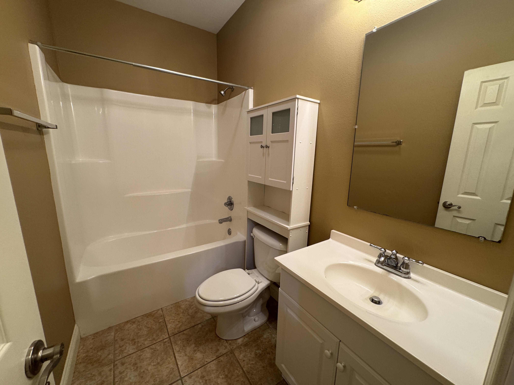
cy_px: 192
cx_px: 257
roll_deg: -1.4
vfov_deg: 85.7
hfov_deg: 102.1
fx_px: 208
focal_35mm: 14
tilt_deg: -11.8
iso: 200
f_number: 2.2
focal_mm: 2.22
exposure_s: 1/60
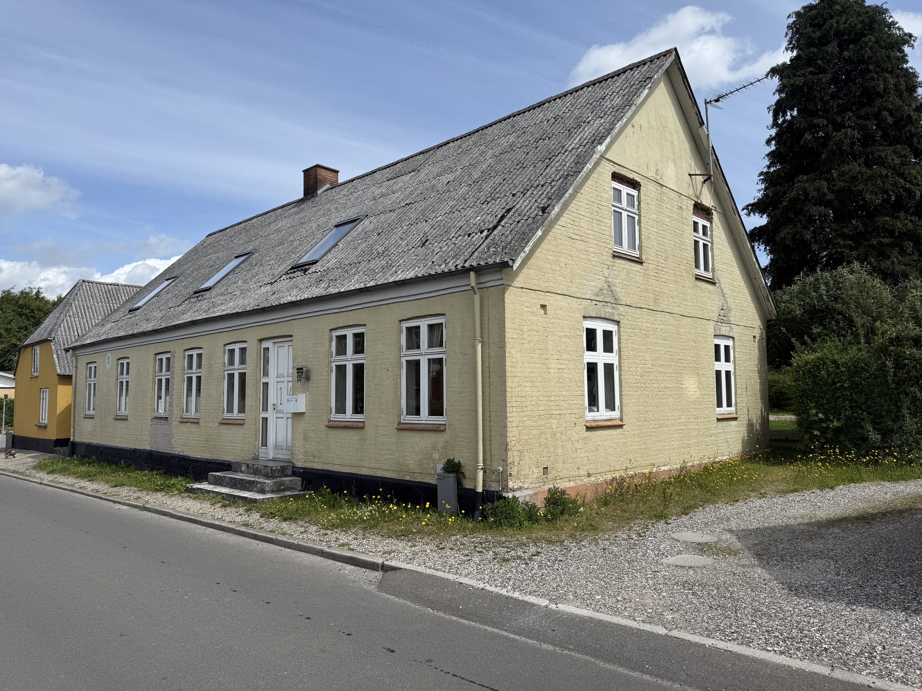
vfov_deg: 56.8
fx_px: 639
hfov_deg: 71.6
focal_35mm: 24
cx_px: 461
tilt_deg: +8.7
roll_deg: -1.1
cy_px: 346
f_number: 1.78
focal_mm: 6.76
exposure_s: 1/6711
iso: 80
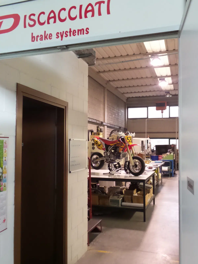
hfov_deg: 41.8
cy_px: 132
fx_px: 259
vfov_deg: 54.0
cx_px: 99
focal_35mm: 34
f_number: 3
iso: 800
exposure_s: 1/25
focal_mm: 6.2
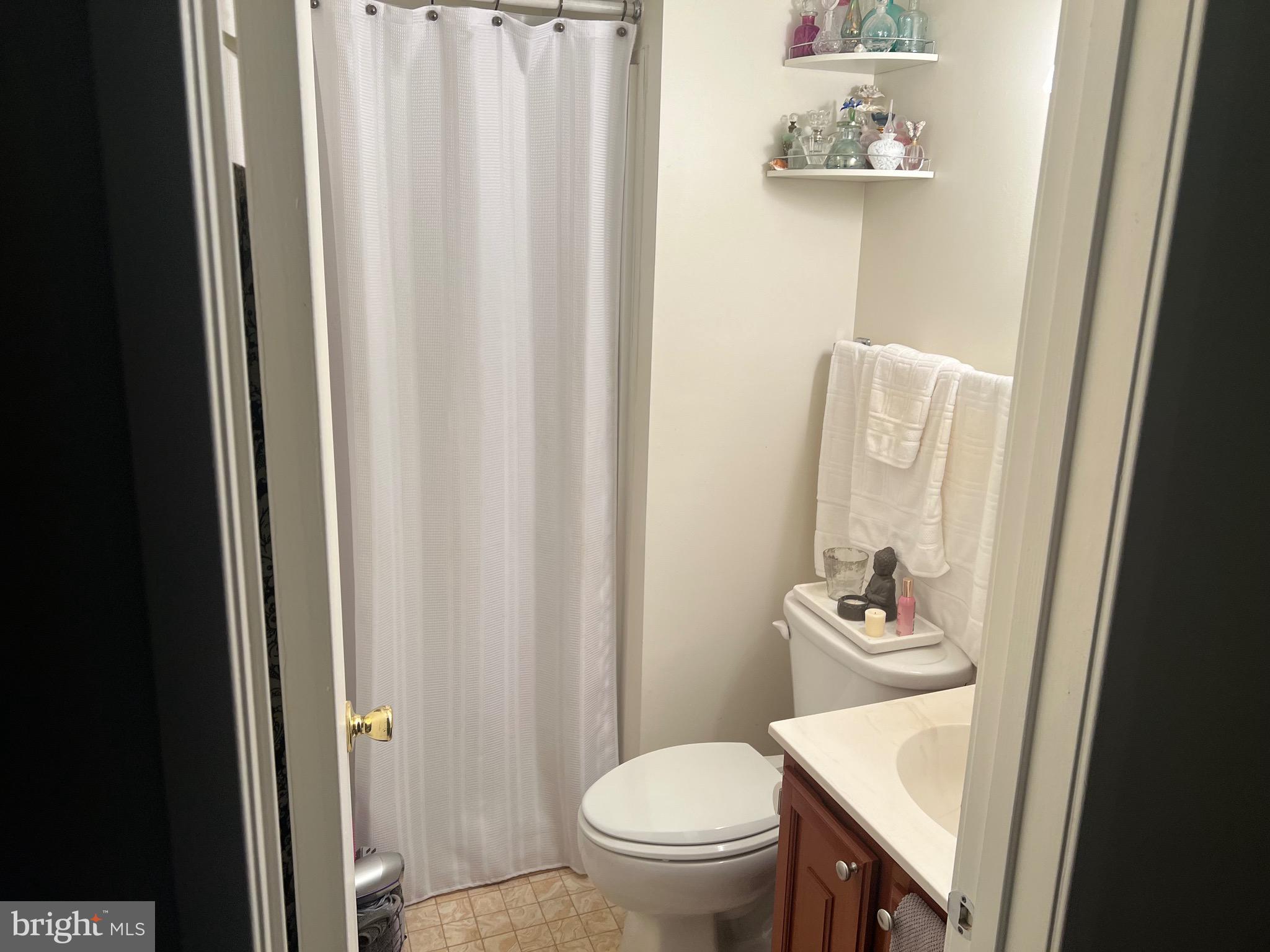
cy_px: 476
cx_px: 635
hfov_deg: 67.3
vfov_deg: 53.1
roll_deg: -1.9
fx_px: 954
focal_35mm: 26
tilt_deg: -13.6
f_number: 1.5
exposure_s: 1/120
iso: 50
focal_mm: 5.7
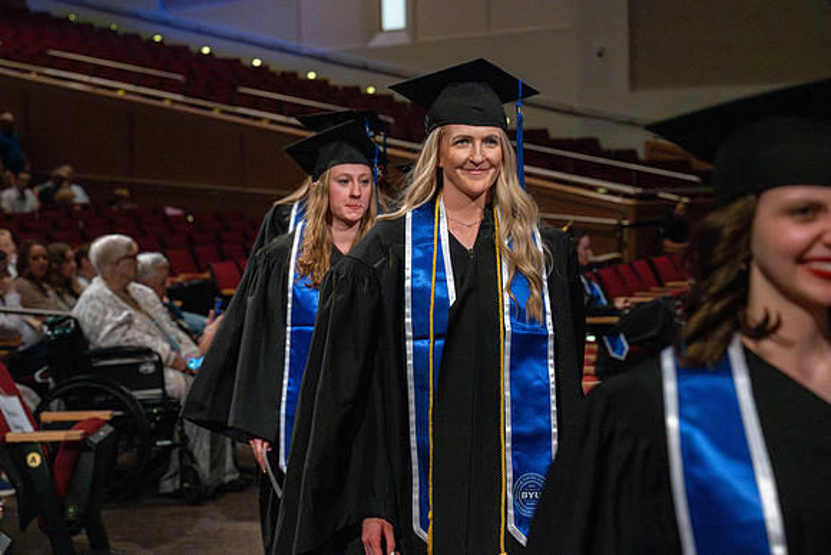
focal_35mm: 74
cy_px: 261
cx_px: 391
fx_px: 1712
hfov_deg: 27.3
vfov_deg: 18.4
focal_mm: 70
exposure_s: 1/320
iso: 6400
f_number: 5
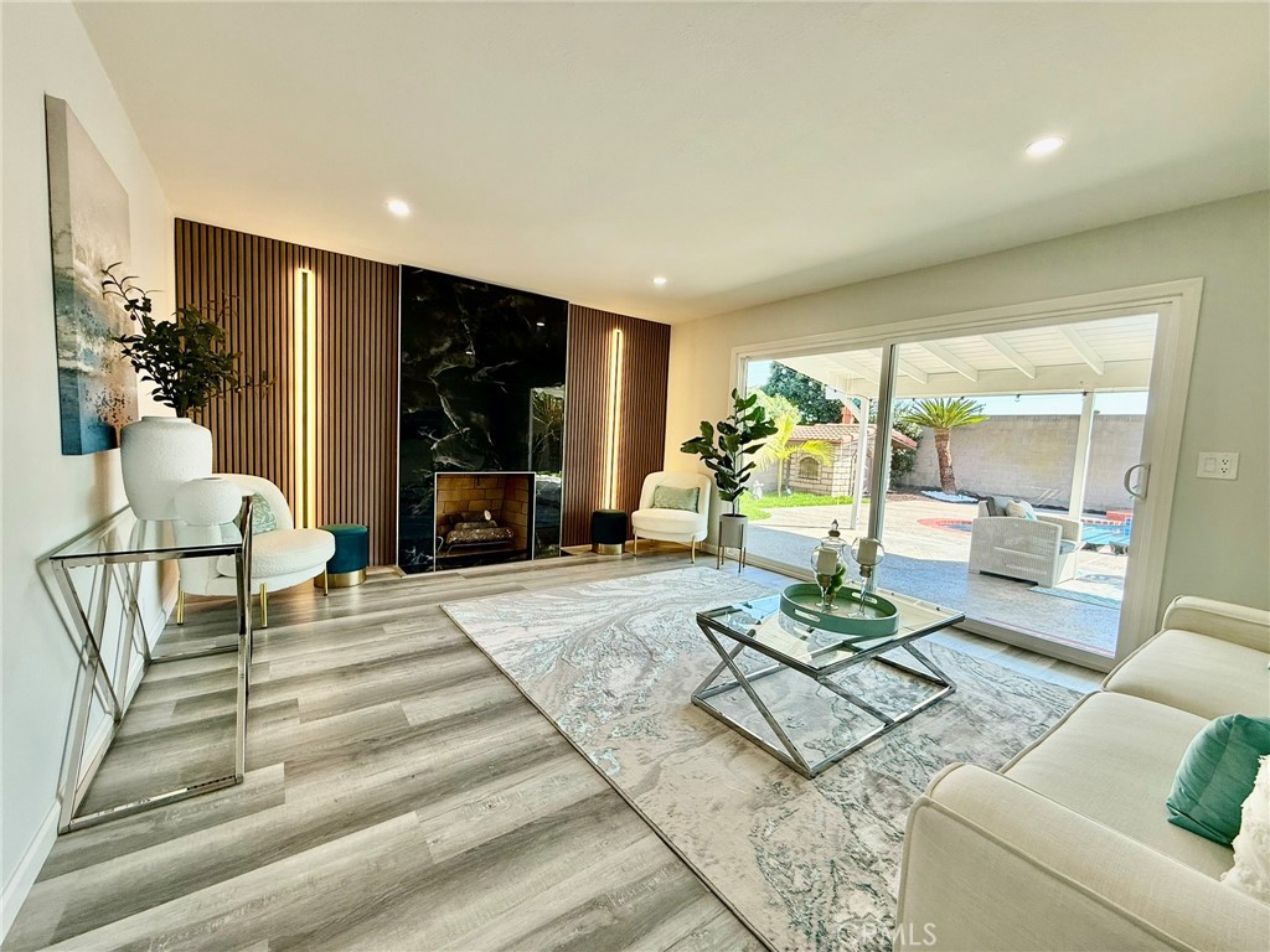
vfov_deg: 85.7
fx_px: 514
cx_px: 635
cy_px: 476
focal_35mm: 14
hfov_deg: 102.1
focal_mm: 2.22
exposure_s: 1/120
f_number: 2.2
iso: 80
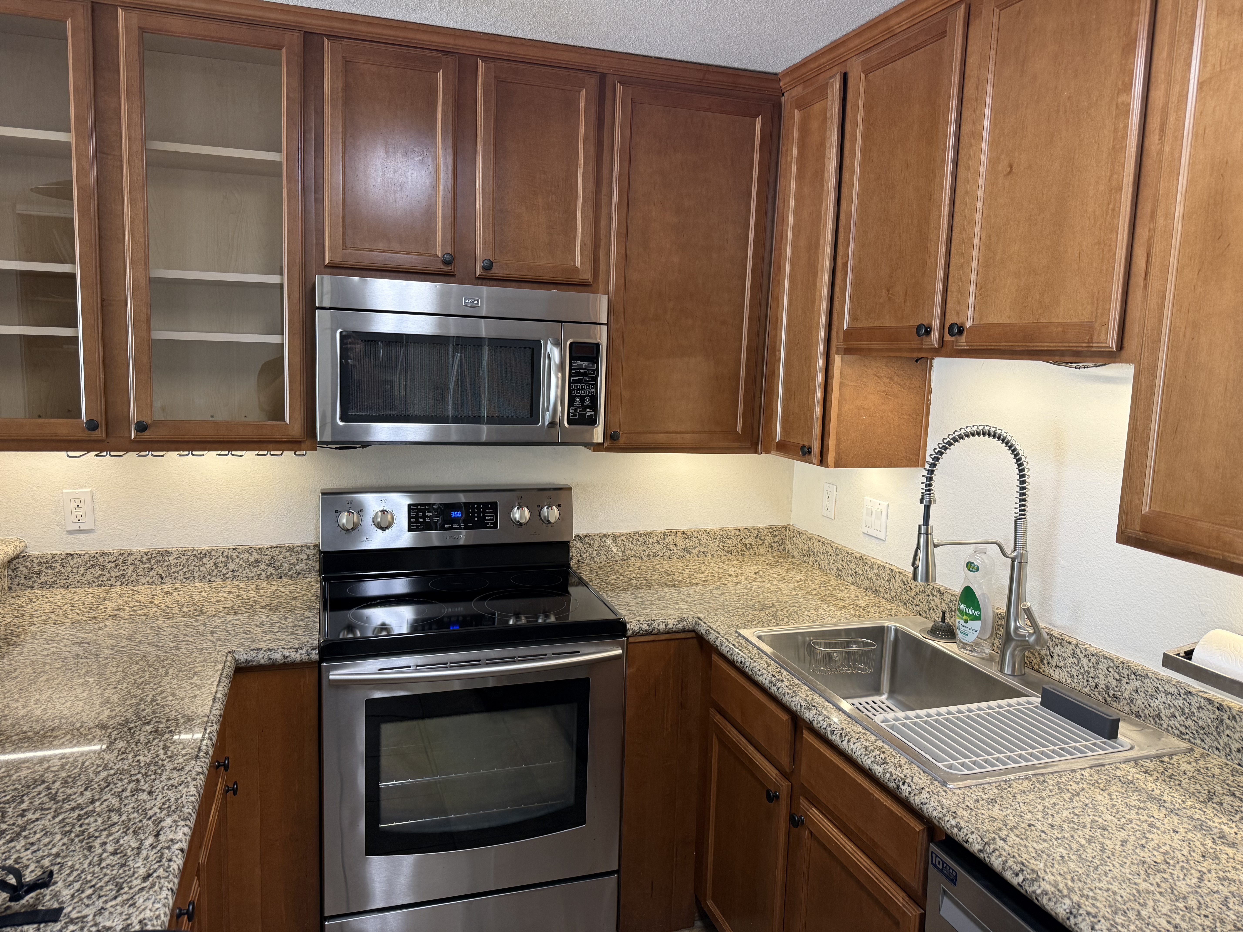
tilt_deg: -6.7
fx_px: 862
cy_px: 466
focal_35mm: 24
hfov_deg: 71.6
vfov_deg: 56.8
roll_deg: -2.5
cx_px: 622
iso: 160
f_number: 1.78
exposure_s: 1/41
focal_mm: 6.76
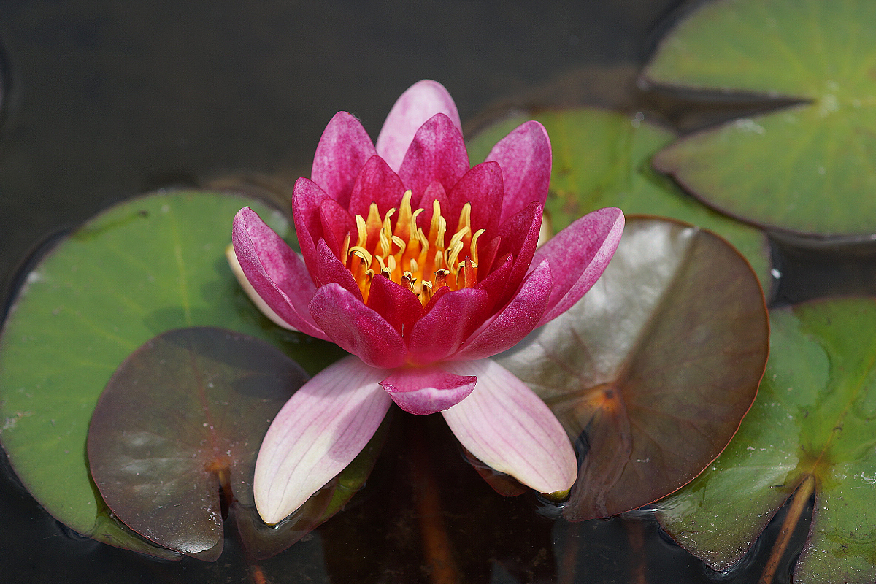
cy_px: 292
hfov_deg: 13.7
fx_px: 3650
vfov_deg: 9.1
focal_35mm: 150
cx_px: 438
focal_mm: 100
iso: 100
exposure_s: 1/320
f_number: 5
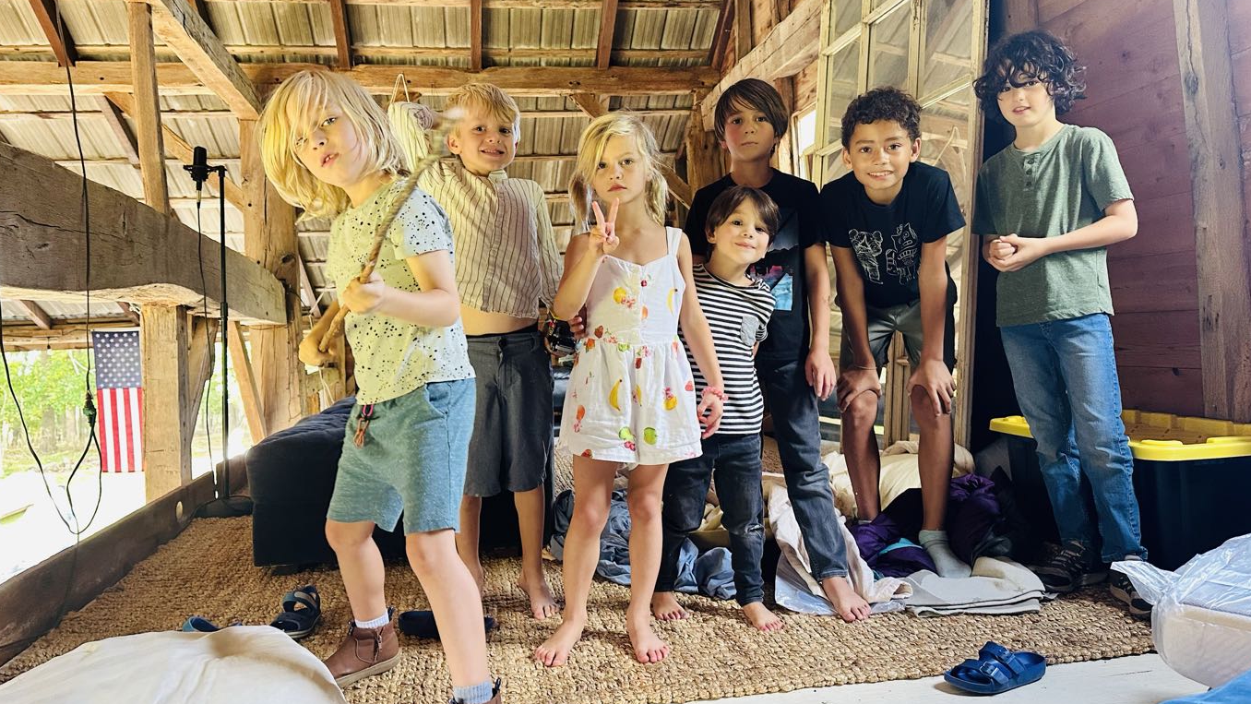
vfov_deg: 42.9
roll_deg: +2.0
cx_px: 622
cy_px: 328
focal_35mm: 27
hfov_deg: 69.9
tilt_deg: +0.3
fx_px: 896
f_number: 1.78
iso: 320
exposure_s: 1/60
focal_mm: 6.86
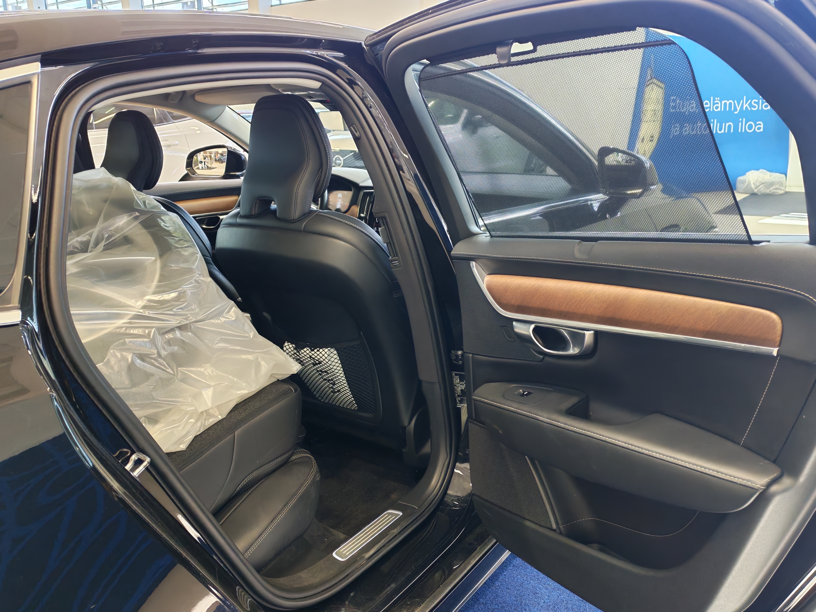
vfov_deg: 46.8
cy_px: 306
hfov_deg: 60.0
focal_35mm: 30
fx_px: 707
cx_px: 408
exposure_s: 1/100
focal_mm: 6.12
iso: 481
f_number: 1.9
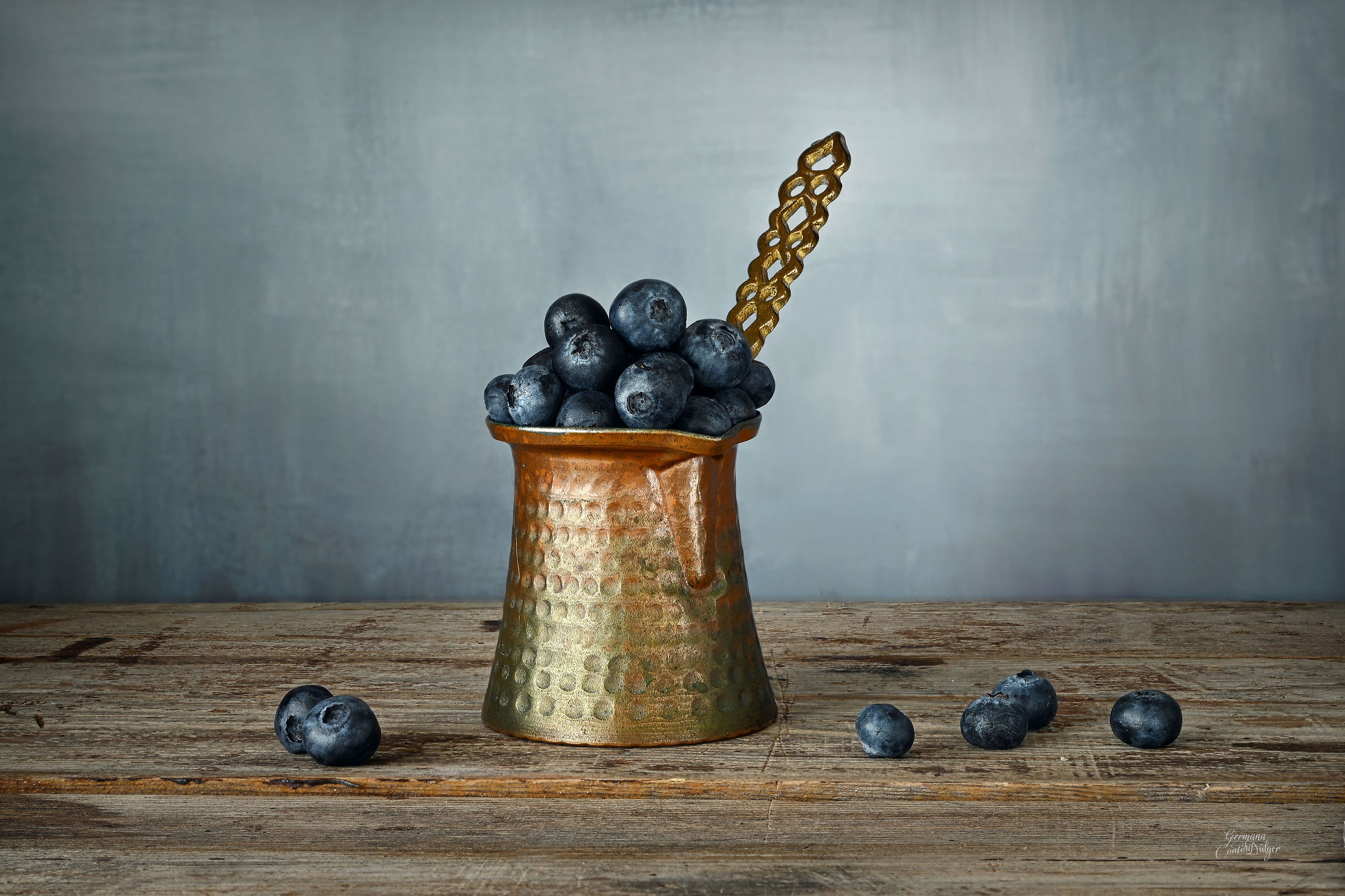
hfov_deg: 28.5
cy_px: 448
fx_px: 2652
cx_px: 672
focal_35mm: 71
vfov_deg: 19.2
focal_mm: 71
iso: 100
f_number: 18
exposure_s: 5
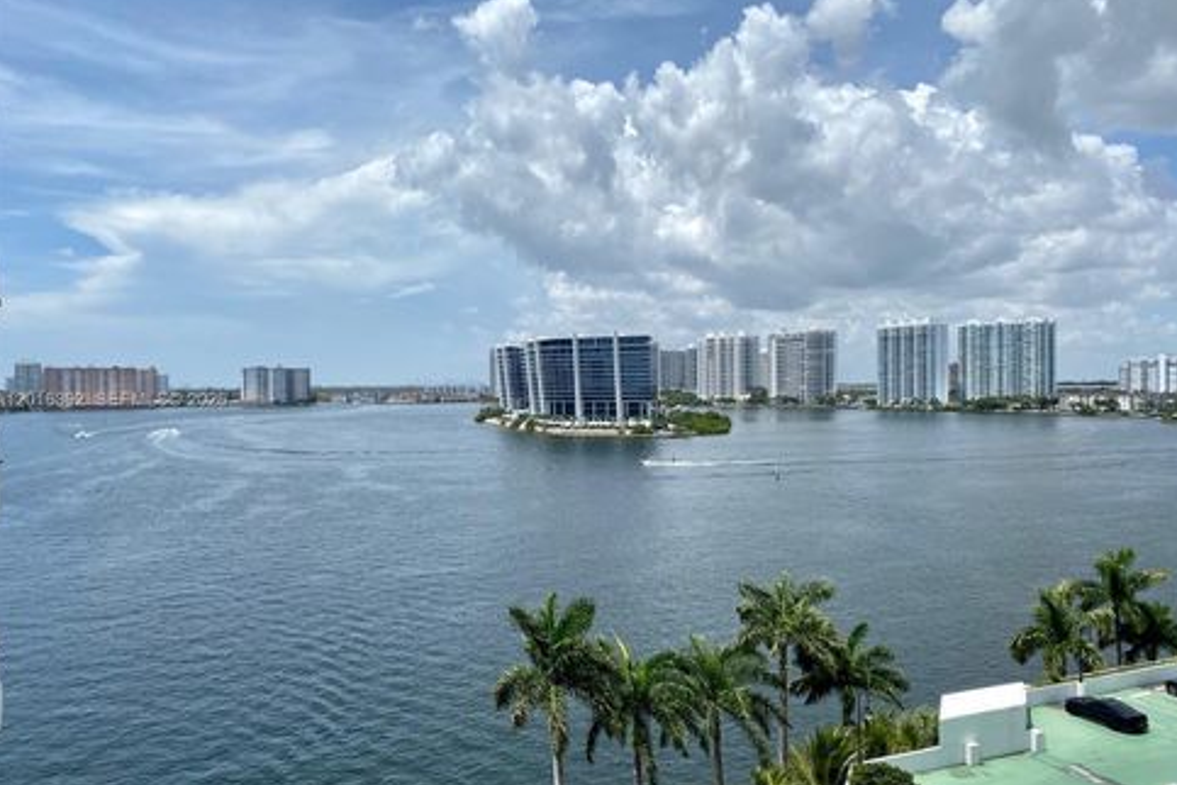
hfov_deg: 65.5
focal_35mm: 28
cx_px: 599
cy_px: 401
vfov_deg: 46.4
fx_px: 915
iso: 32
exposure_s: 1/4808
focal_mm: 4.25
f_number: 1.8
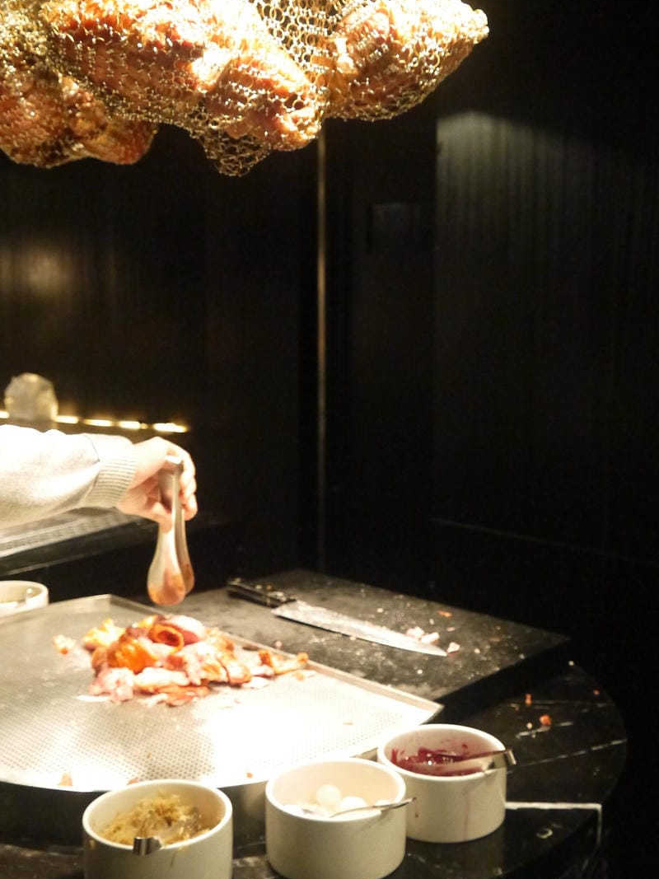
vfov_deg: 44.8
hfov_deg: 34.2
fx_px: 1066
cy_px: 436
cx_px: 395
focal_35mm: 42
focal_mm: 14
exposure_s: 1/60
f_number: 3.5
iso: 1600
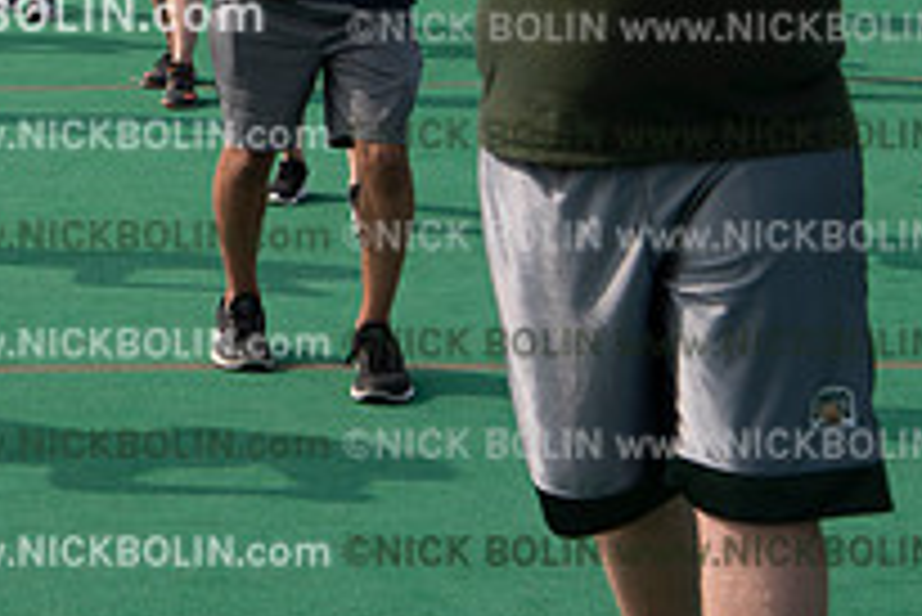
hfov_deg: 14.8
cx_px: -18
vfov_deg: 9.9
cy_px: -178
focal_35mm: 136
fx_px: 3485
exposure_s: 1/640
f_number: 5.6
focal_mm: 48
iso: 125
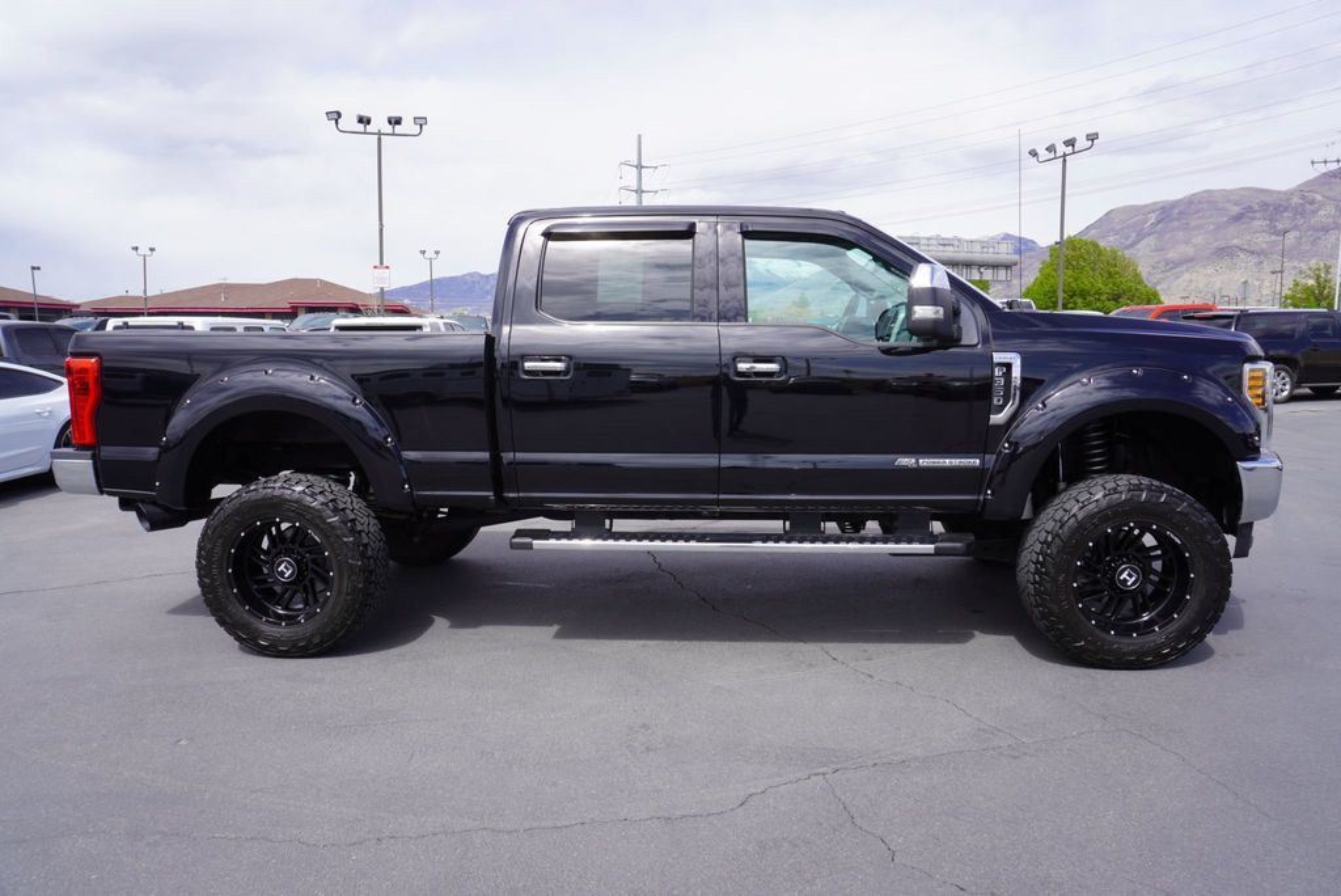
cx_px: 670
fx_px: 894
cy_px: 448
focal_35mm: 24
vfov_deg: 53.2
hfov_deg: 73.7
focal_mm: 16
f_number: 10
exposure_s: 1/160
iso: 100
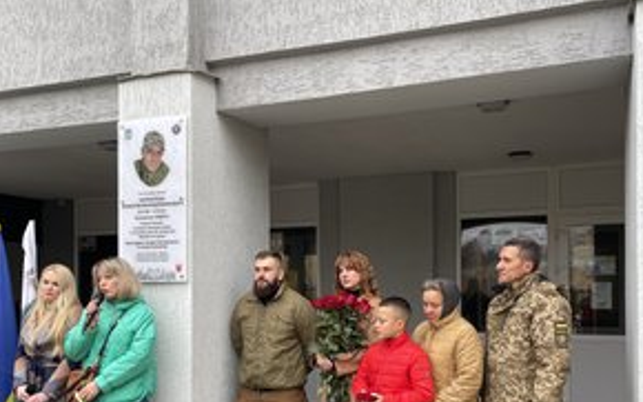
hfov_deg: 51.6
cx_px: 317
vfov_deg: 33.0
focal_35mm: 38
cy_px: 295
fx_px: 666
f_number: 1.6
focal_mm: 4.2
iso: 32
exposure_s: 1/121
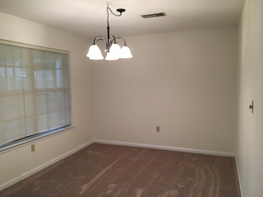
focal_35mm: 29
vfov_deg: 48.2
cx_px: 132
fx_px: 220
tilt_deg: -6.5
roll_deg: +0.7
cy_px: 98
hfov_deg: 61.7
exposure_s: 1/30
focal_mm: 4.15
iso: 80
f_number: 2.2
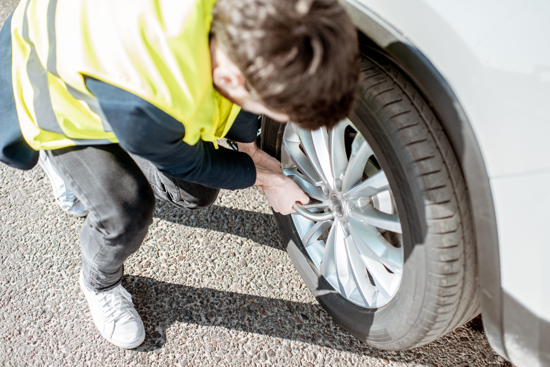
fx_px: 535
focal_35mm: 35
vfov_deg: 37.9
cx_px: 275
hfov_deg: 54.4
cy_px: 184
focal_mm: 35
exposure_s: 1/3200
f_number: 2.2
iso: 200
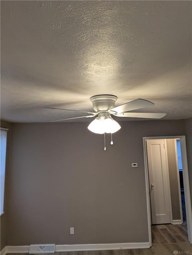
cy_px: 128
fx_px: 185
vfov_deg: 69.4
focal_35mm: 25
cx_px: 96
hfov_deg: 54.9
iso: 53
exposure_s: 1/40
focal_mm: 5.43
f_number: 1.89
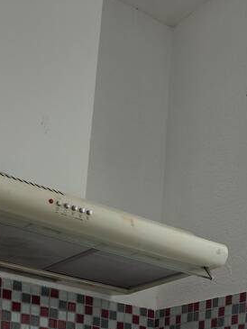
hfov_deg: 21.6
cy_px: 454
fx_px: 647
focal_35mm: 68
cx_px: 157
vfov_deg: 24.1
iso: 80
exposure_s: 1/1654
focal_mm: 6.3
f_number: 1.7
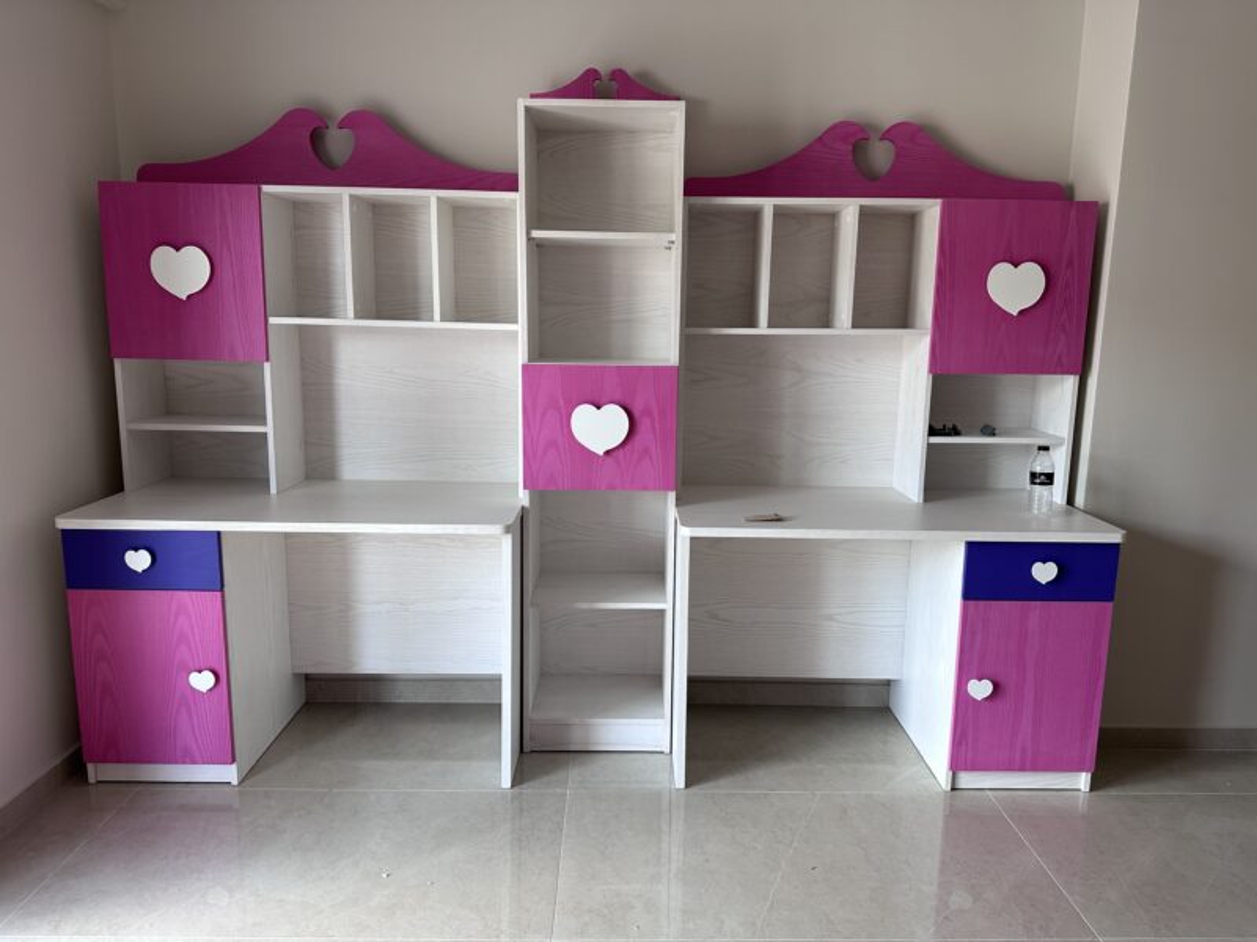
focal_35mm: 24
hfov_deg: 71.6
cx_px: 628
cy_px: 471
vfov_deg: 56.8
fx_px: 872
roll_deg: -0.8
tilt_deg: -11.6
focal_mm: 6.86
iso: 200
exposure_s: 1/121
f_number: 1.78
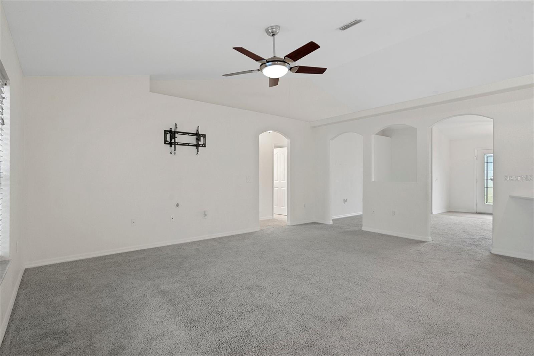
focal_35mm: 17
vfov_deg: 70.4
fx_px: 252
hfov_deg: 93.3
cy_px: 178
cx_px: 267
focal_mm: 17
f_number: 8
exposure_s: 1.3
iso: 320
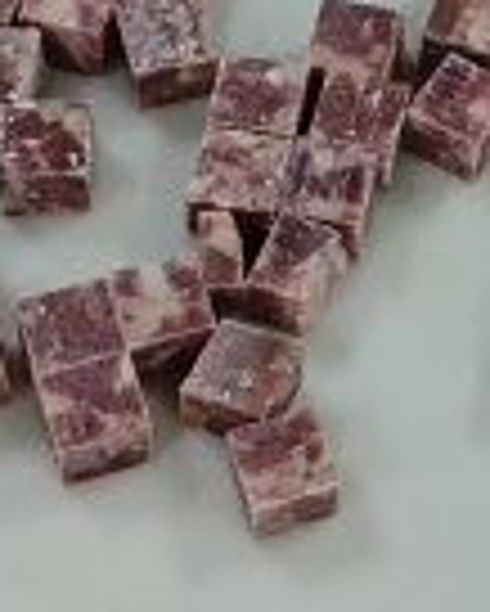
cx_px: 1029
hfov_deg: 10.2
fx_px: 2499
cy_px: 18
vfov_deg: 13.8
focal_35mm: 138
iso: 400
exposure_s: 1/100
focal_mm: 5.84
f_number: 1.6
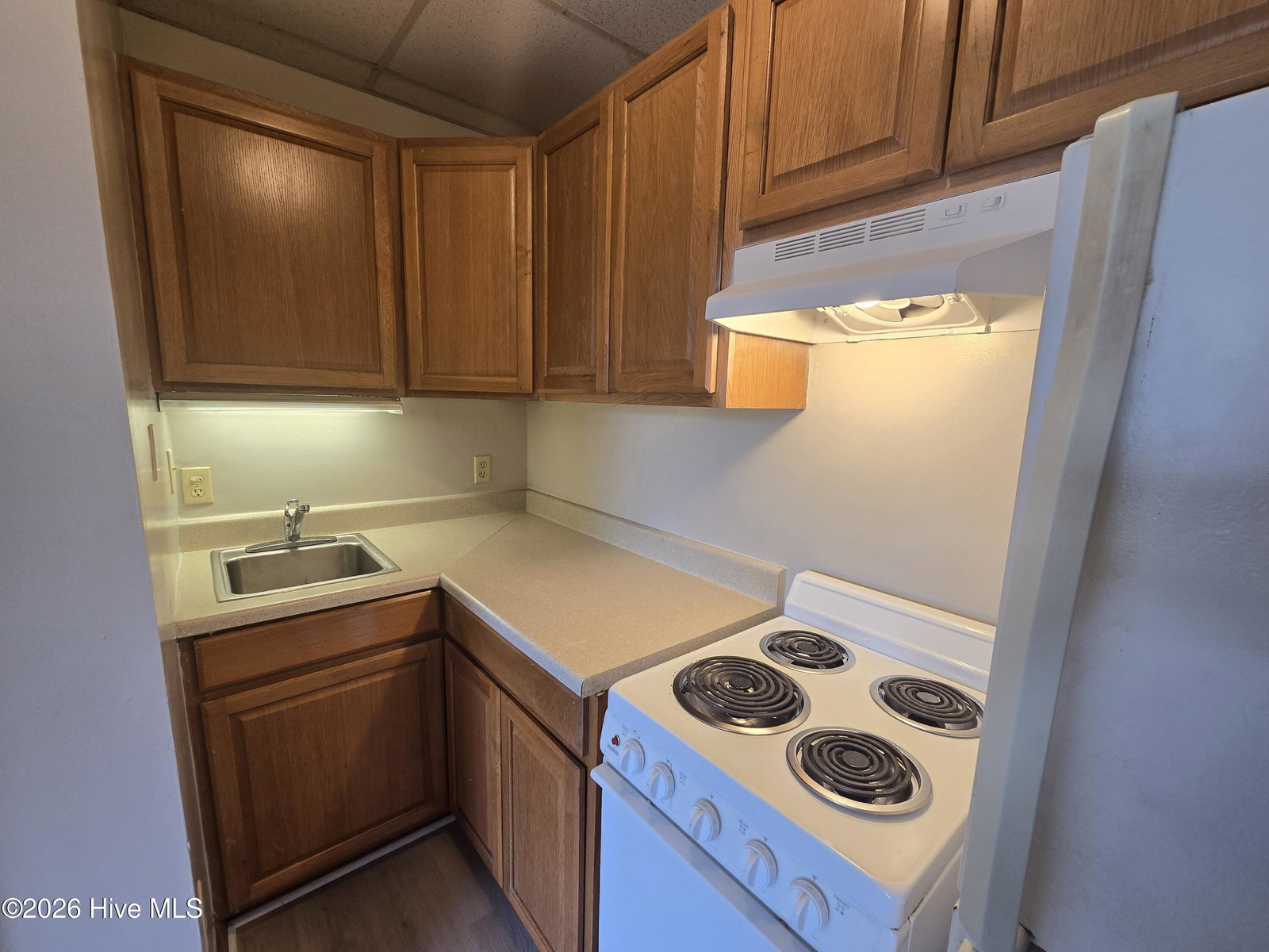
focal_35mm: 13
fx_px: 477
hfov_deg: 106.2
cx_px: 634
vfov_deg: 89.9
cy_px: 476
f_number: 2.2
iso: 64
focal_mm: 2.2
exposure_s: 1/60
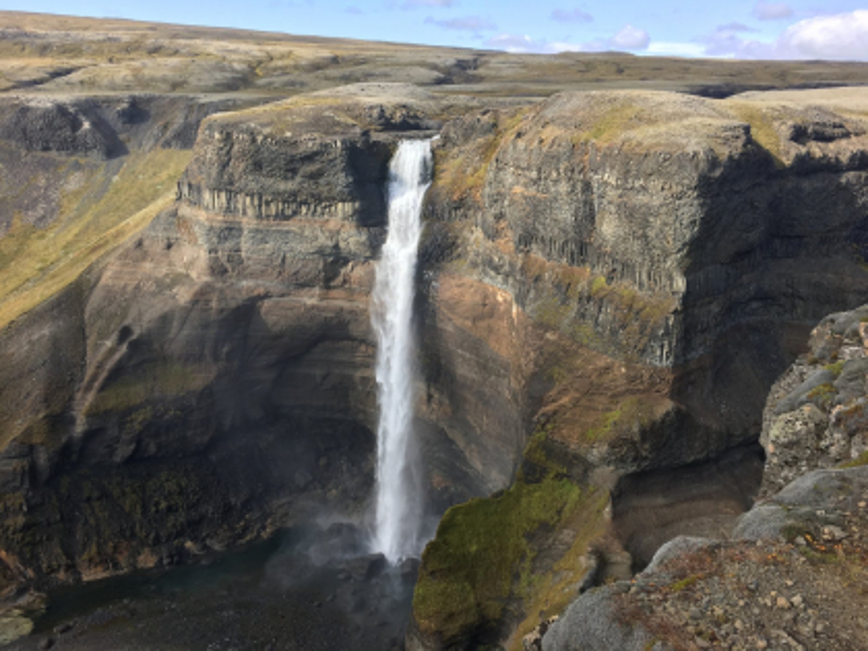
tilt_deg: -15.9
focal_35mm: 29
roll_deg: -2.5
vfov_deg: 48.2
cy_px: 326
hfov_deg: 61.7
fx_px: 727
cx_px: 434
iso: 25
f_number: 2.2
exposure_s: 1/545
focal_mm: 4.15
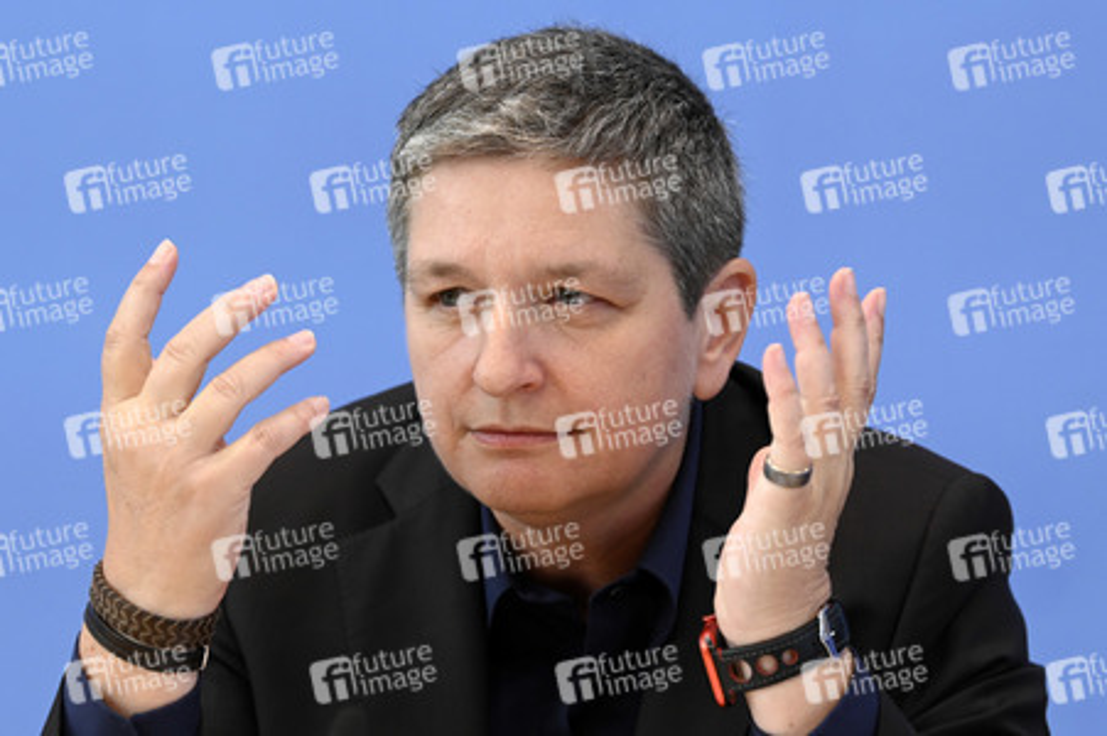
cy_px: 368
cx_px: 554
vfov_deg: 10.1
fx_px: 4148
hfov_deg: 15.2
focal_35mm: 135
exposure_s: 1/800
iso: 3200
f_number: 5
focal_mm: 135
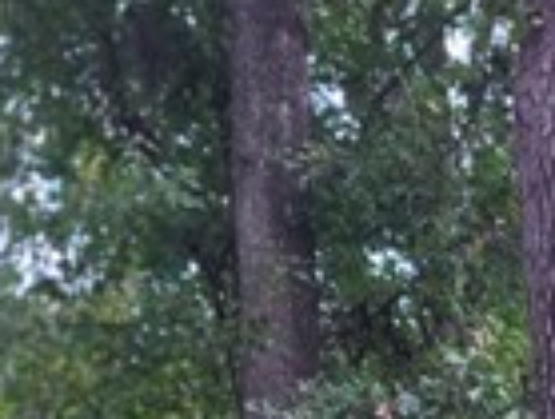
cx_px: 335
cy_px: 1265
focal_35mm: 169
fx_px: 2717
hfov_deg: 11.7
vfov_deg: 7.7
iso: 50
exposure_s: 1/120
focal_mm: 6.3
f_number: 1.7
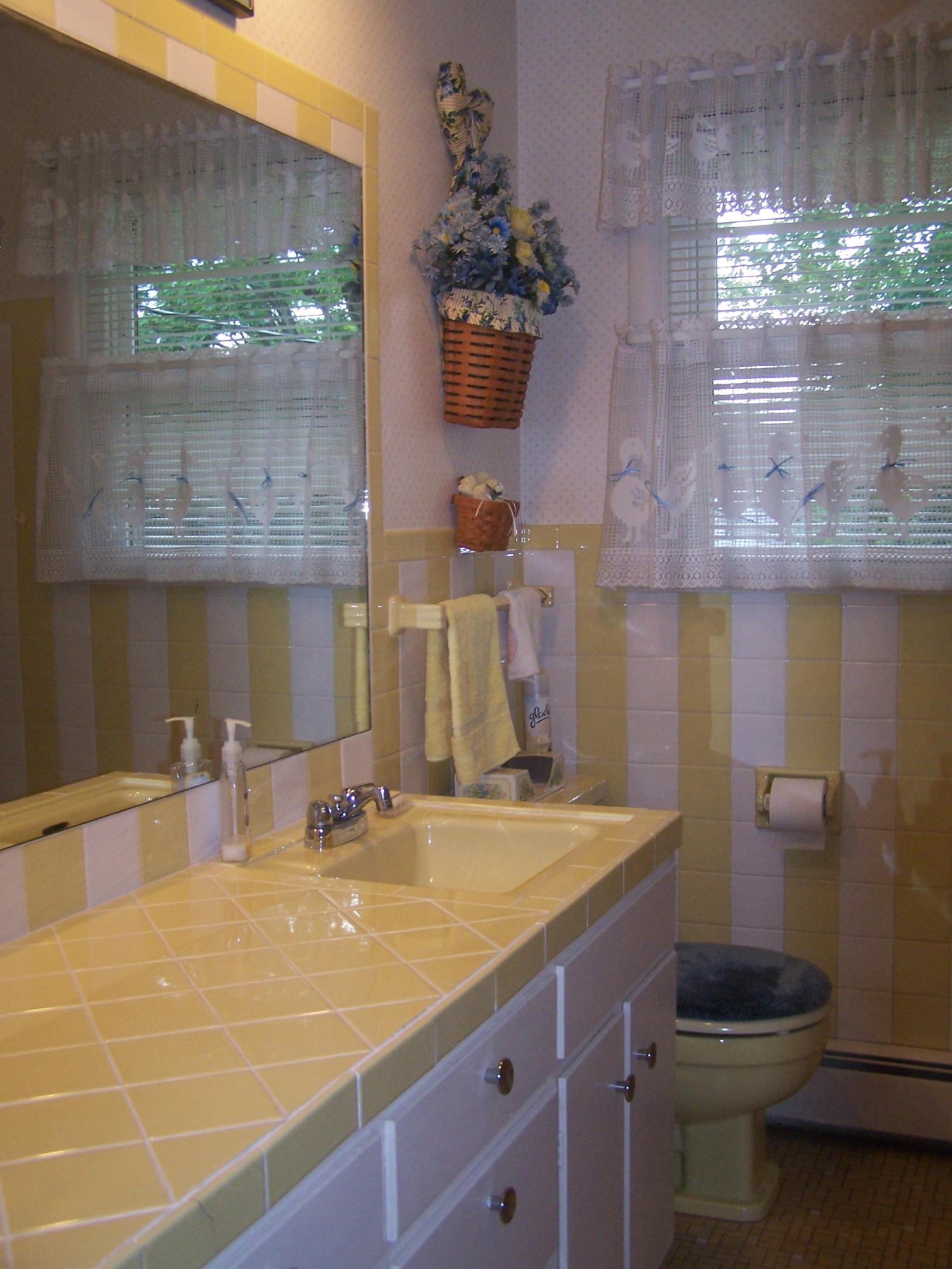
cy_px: 634
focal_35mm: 38
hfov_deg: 37.7
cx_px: 476
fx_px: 1393
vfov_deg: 49.0
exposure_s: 1/60
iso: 140
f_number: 2.8
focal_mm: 6.3
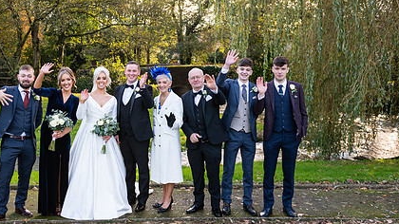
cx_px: 126
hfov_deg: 47.4
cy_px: 82
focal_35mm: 42
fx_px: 444
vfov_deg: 28.2
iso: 500
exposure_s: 1/160
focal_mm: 29
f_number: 6.3
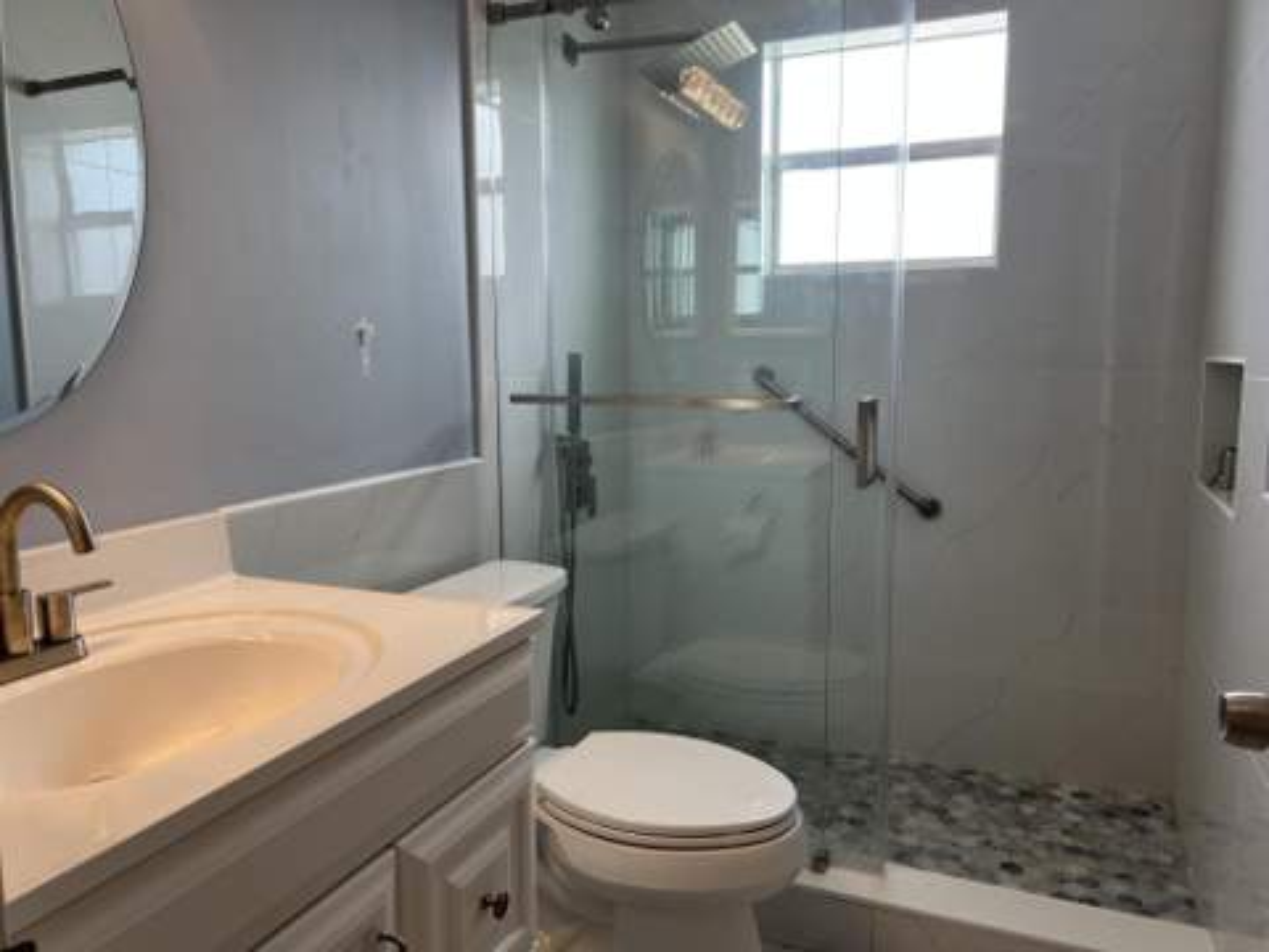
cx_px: 634
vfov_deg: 53.1
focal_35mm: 26
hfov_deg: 67.3
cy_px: 476
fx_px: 953
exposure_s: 1/146
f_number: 1.5
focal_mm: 5.7
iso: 32
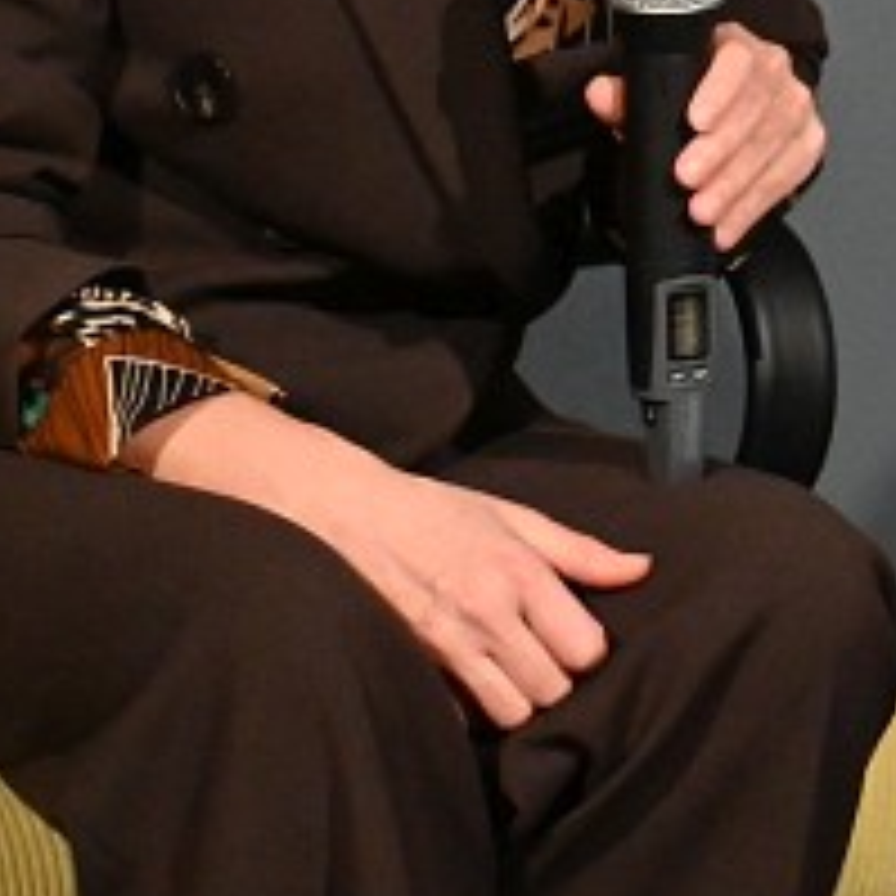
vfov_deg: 5.9
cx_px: 1751
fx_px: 8515
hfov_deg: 5.9
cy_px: -786
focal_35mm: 291
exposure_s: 1/80
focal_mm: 35
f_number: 5.3
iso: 3200
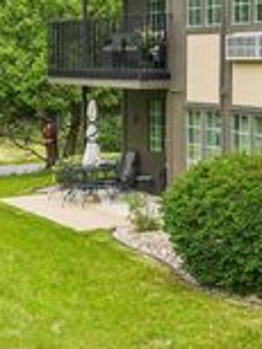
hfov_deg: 15.9
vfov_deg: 20.8
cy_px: 42
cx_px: 84
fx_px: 933
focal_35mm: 93
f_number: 7.1
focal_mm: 29.5
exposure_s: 1/60
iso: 100
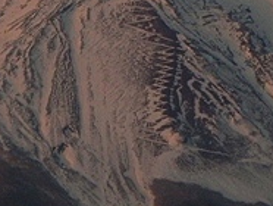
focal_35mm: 529
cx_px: 95
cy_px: 16
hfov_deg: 3.7
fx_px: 4177
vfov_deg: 2.8
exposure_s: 1/318
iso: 200
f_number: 6.3
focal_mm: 28.8
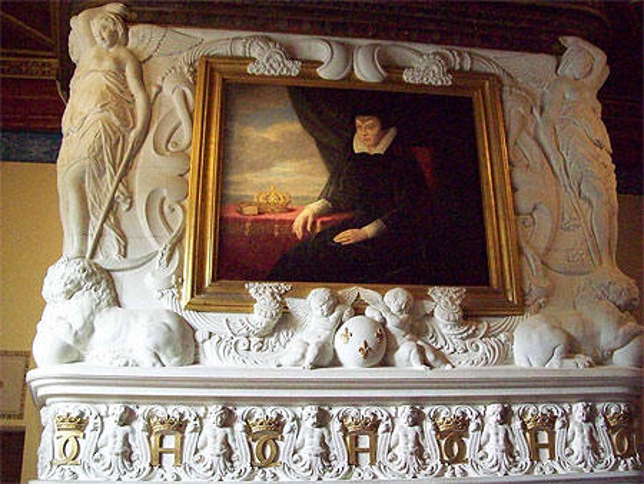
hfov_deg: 51.3
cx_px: 322
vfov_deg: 39.7
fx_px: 670
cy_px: 242
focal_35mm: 36
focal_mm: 6
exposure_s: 1/46.5
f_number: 2.7
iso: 800
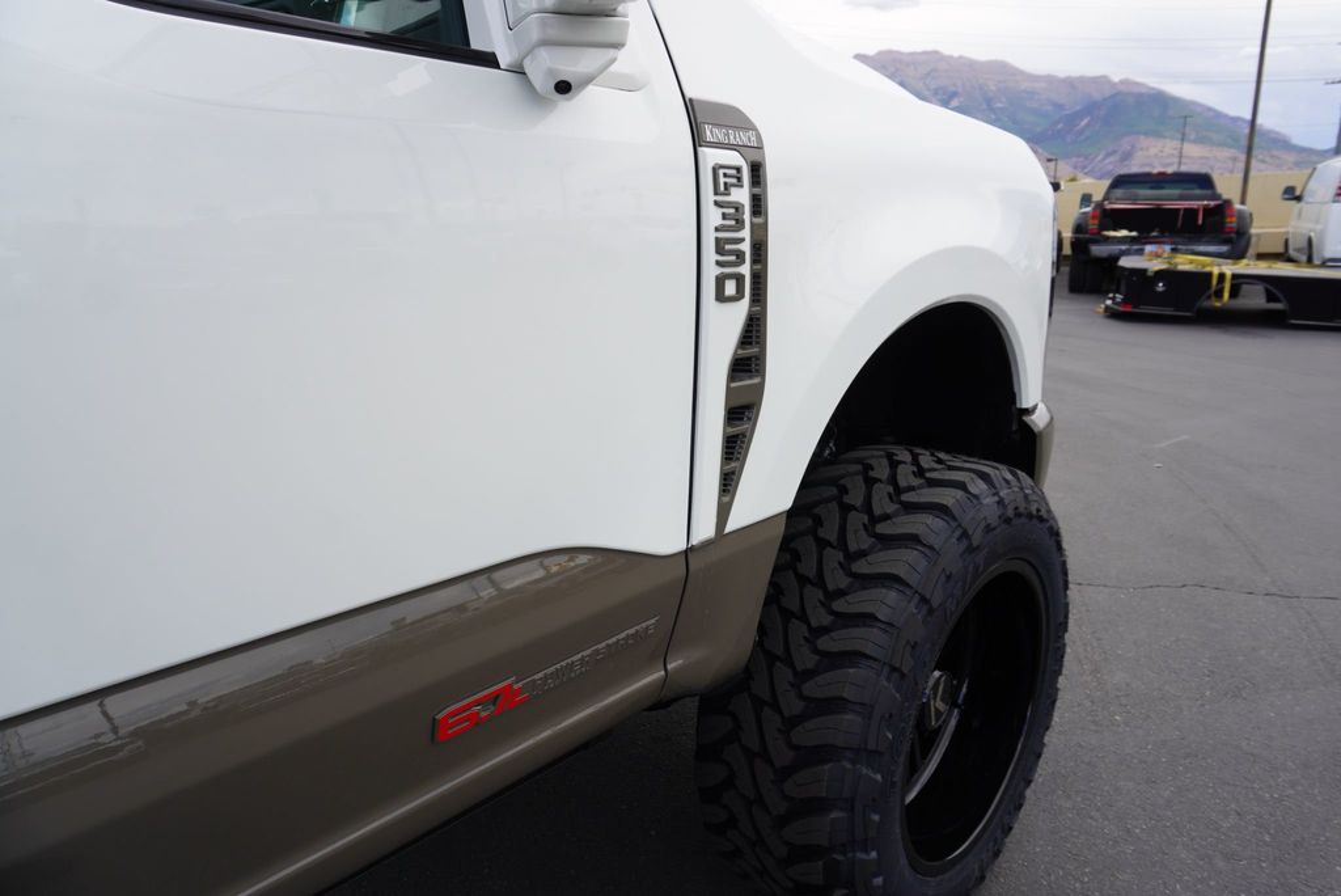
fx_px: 894
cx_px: 670
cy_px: 448
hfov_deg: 73.7
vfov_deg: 53.2
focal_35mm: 24
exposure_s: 1/200
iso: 100
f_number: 6.3
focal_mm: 16
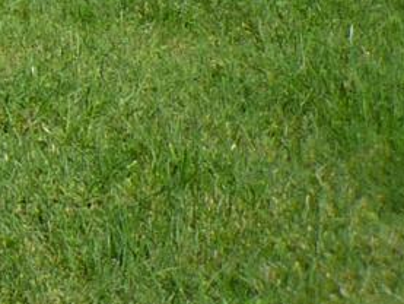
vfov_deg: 7.2
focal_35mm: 185
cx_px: -945
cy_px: -609
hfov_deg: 8.4
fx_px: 2160
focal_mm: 4.4
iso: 80
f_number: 4
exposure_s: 1/500
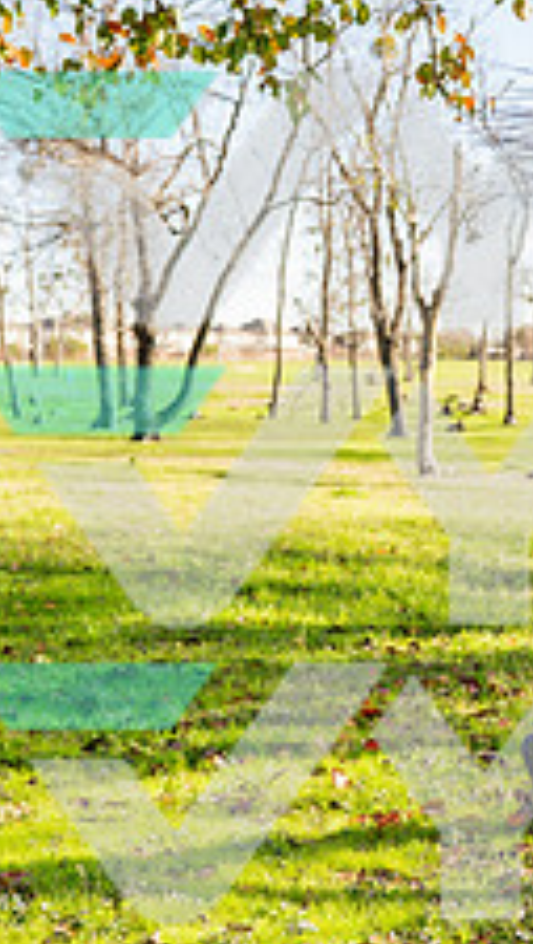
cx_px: 592
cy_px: 499
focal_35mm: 67
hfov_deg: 17.4
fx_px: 1679
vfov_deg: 31.4
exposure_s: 1/250
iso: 100
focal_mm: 32
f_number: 4
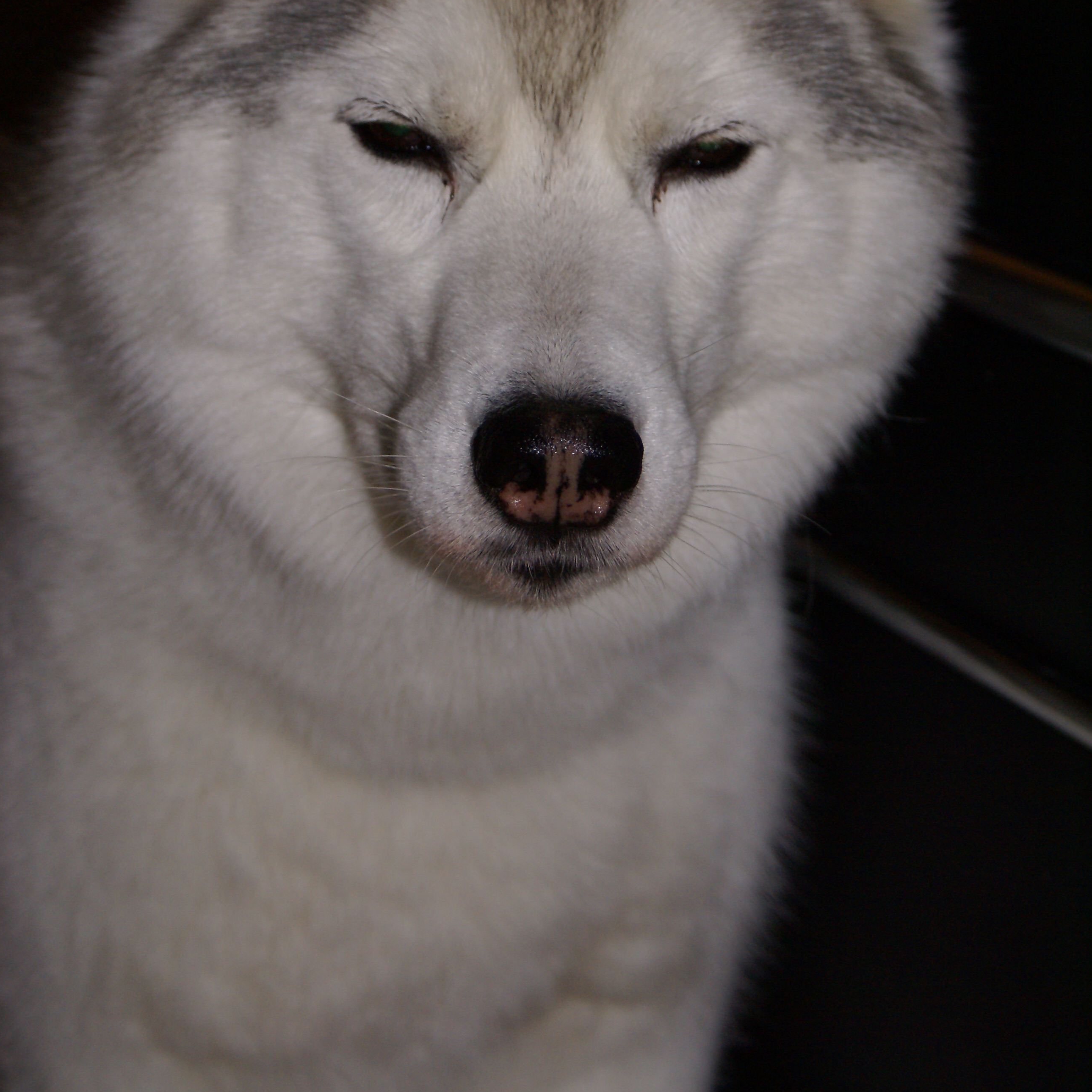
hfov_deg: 15.2
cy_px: 314
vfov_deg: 15.1
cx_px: 547
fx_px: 4104
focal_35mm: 115
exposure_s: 1/100
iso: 400
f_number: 5.6
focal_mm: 60
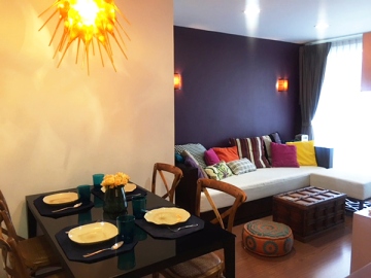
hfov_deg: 61.7
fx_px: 311
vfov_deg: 48.2
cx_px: 186
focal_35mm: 29
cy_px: 139
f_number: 2.2
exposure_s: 1/10
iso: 80
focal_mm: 4.15
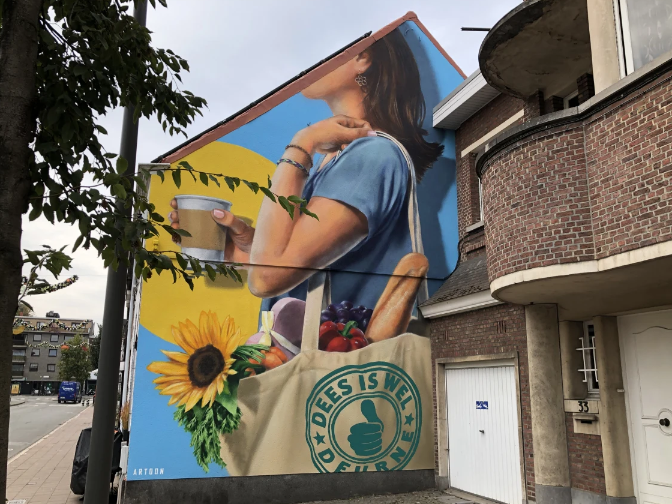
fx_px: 582
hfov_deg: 60.0
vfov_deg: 46.8
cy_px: 266
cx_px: 330
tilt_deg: +12.7
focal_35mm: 30
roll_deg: -1.1
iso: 20
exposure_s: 1/137
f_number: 1.8
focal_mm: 4
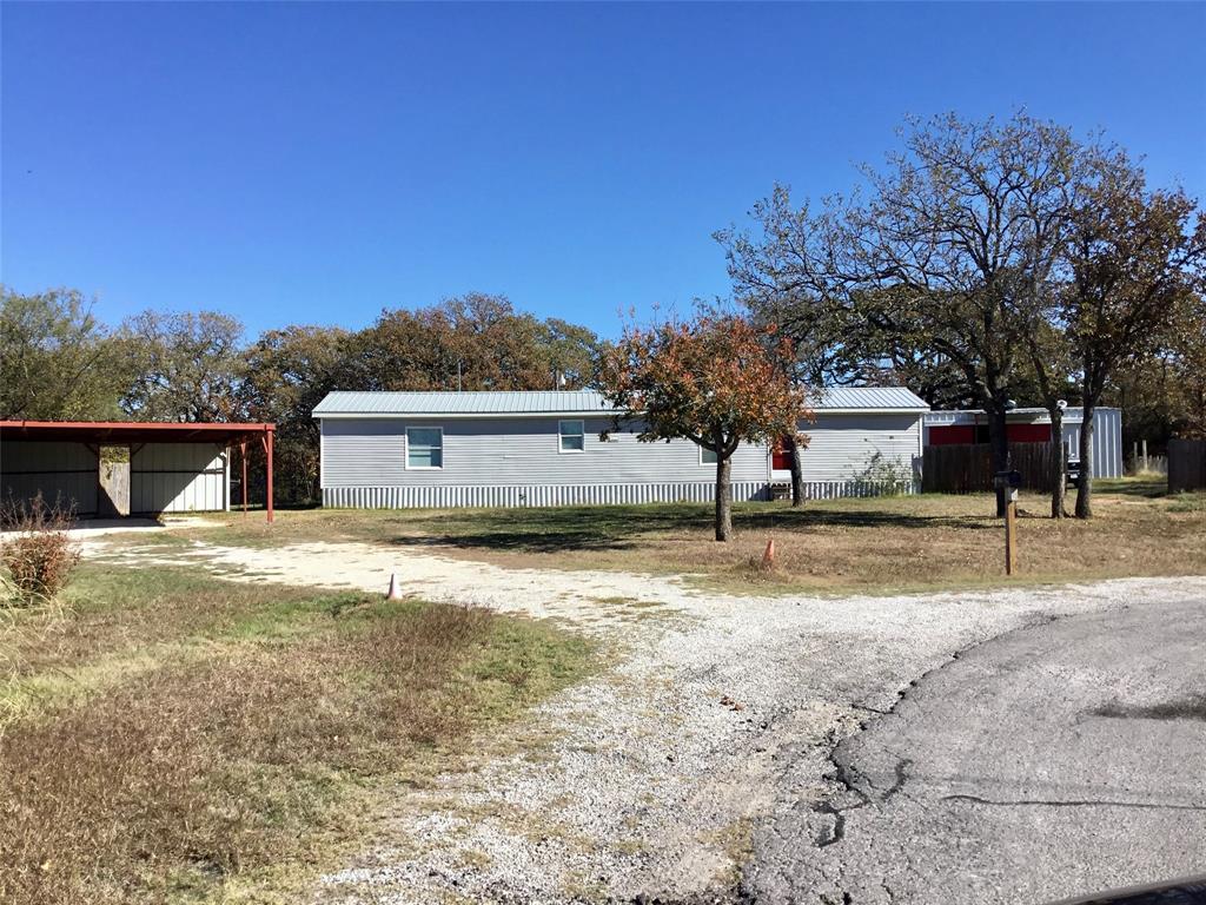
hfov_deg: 58.4
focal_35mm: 31
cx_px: 603
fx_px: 1080
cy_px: 452
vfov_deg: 45.4
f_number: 2.4
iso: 25
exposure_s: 1/1431
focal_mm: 3.3
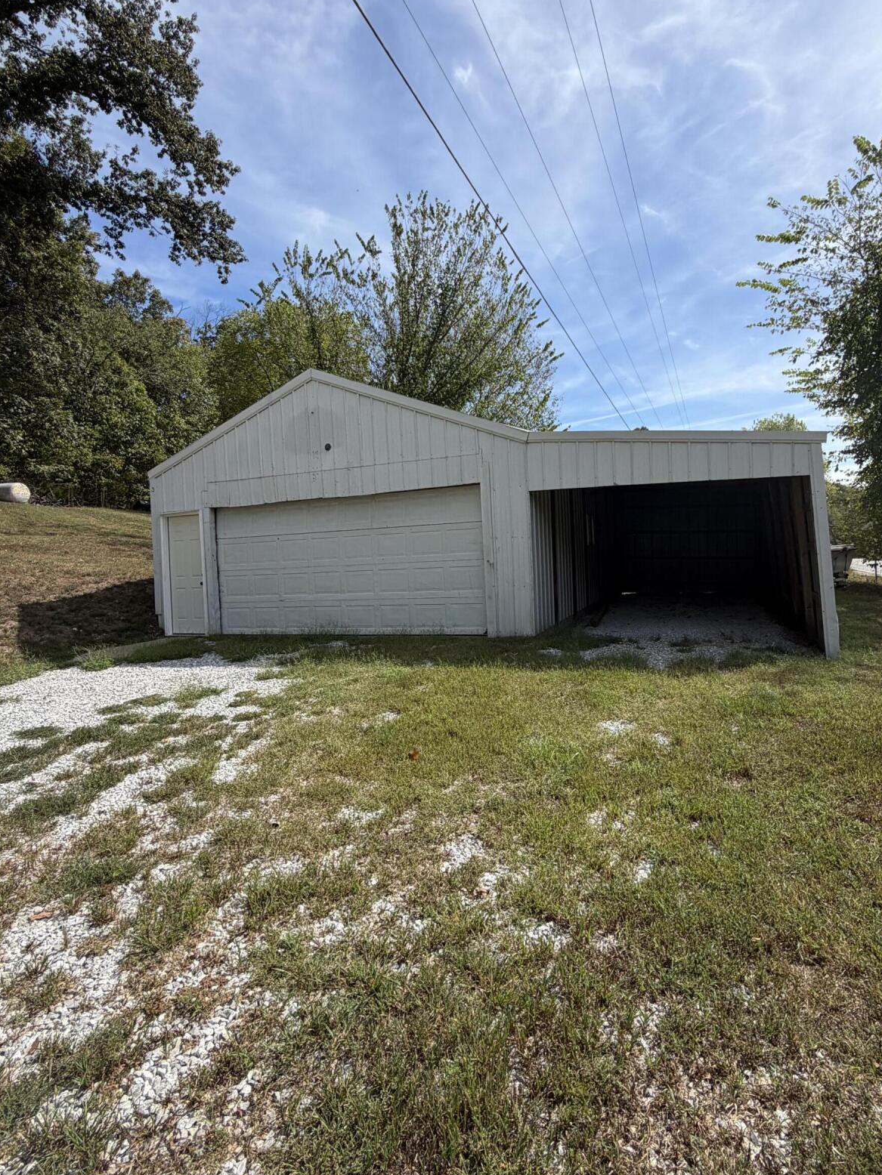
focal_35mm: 18
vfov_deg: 87.7
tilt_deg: -2.9
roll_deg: +3.4
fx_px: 612
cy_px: 556
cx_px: 492
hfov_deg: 71.3
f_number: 2.2
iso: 20
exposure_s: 1/876
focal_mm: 2.22
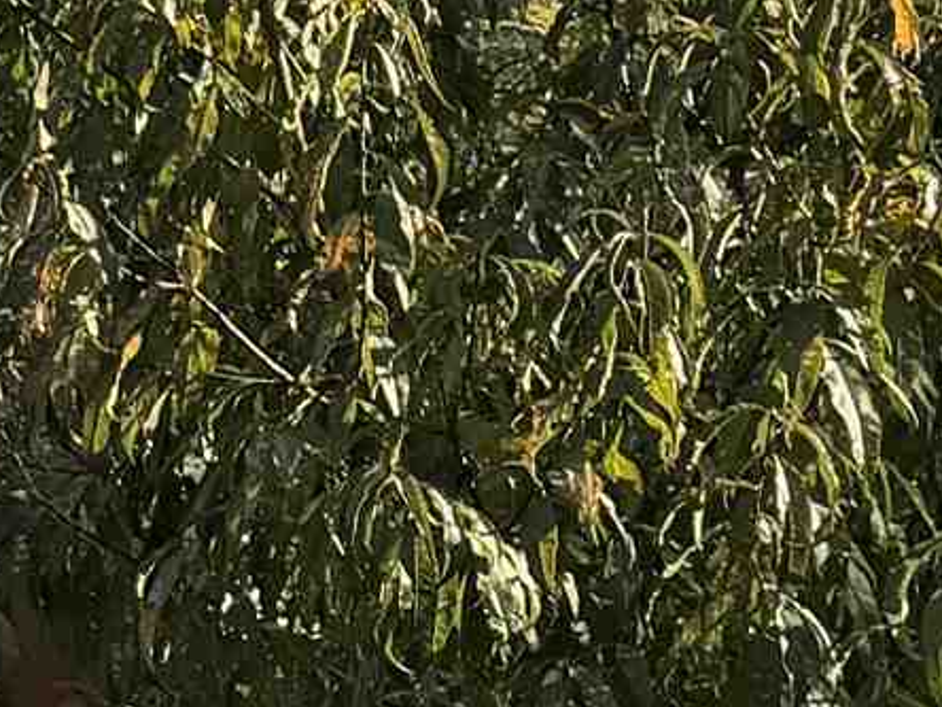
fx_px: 4517
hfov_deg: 9.8
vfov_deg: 8.9
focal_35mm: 166
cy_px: 304
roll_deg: -1.0
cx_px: -1627
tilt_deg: +0.1
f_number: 1.78
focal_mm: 6.76
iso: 80
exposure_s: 1/1689
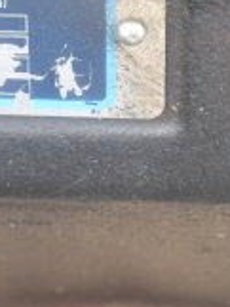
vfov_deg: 6.6
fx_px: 2653
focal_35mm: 300
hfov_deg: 4.9
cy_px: -28
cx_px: -262
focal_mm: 55
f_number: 5.6
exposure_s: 1/100
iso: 720
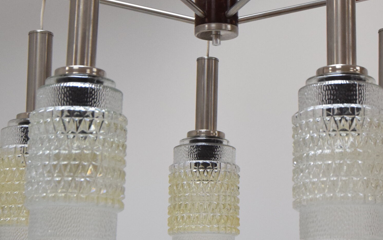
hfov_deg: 19.8
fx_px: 1096
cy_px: 80
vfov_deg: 12.4
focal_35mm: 105
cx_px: 236
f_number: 6.3
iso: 1600
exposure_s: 1/160
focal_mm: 34
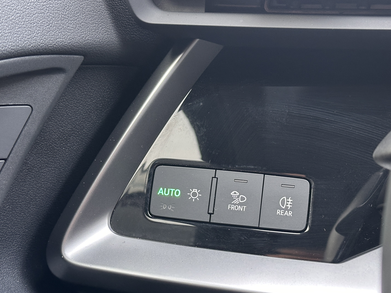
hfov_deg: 28.6
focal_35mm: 68
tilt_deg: -18.7
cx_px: 182
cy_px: 191
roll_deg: -0.5
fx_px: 768
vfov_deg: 21.6
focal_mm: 6.86
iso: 250
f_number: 1.78
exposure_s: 1/47
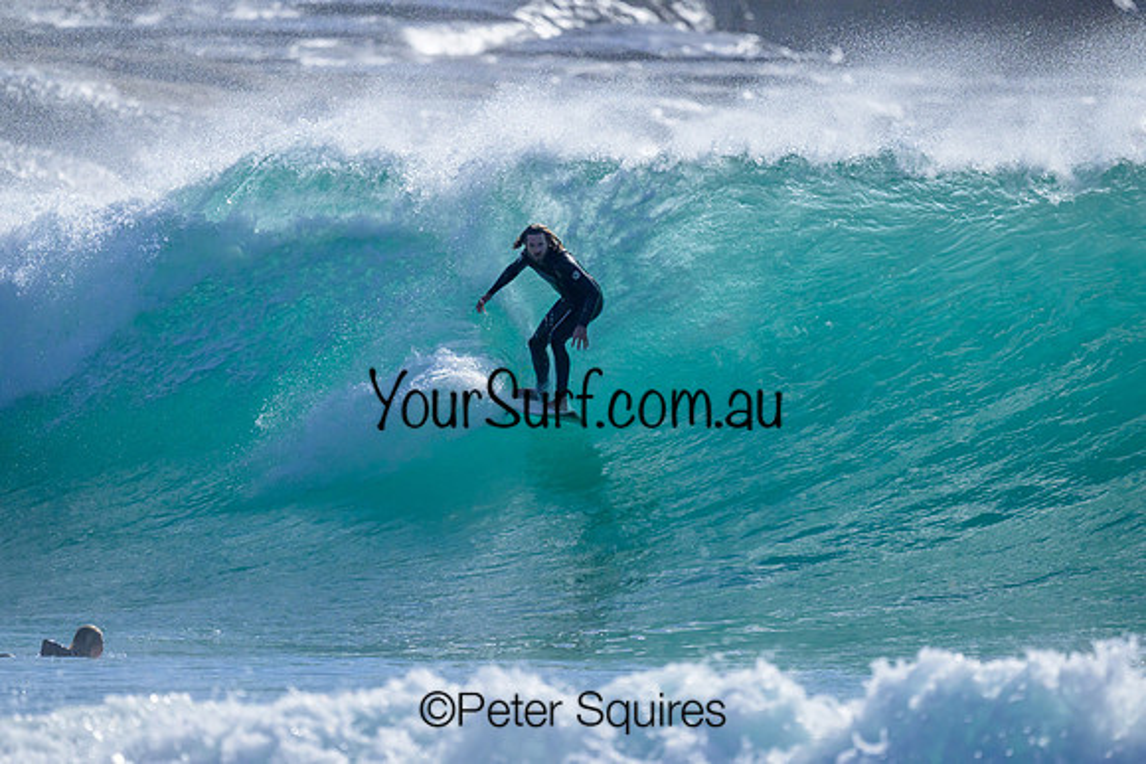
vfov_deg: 1.6
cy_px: 384
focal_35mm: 859
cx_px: 615
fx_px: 27340
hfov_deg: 2.4
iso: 1800
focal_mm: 800
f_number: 6.3
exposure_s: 1/2000
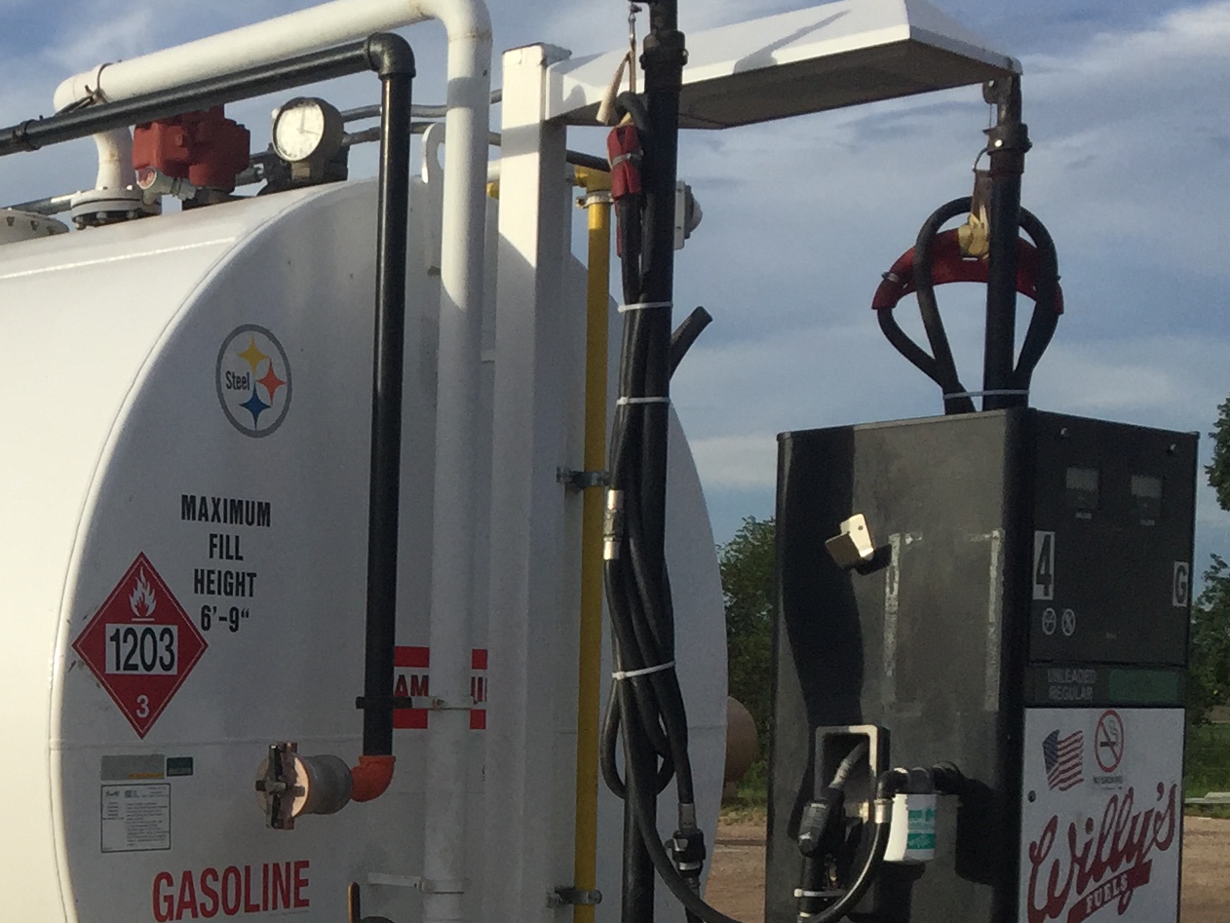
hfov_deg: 24.0
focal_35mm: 75
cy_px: 1000
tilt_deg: -6.0
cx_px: -193
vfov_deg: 18.9
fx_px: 2665
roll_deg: +0.9
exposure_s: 1/2326
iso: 32
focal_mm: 4.15
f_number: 2.2
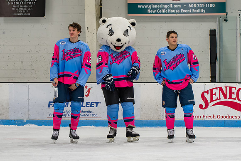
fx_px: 1013
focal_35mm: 151
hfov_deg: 13.6
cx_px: 121
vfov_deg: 9.1
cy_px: 71
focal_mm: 70
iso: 800
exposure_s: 1/250
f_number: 3.5
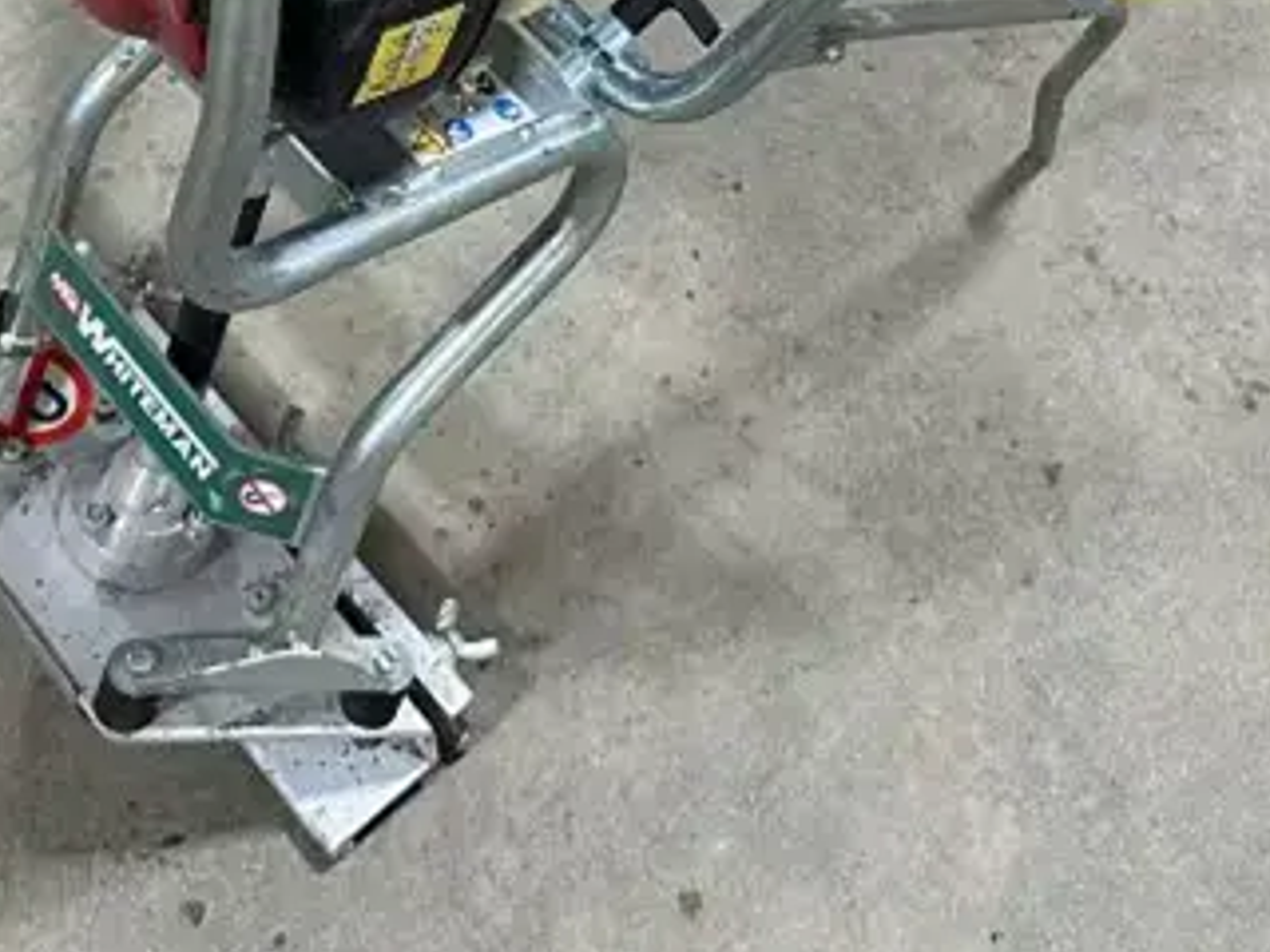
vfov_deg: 19.0
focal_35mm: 72
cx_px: 528
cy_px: -262
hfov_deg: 27.0
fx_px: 2642
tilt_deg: -48.4
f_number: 1.78
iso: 250
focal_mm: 6.86
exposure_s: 1/119
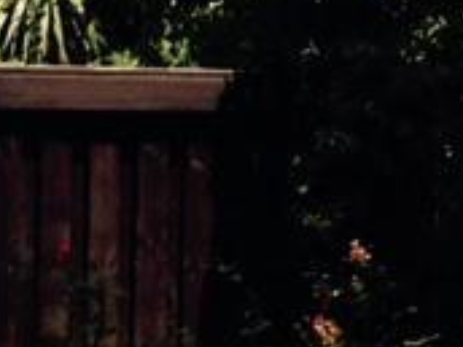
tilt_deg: +0.0
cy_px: -19
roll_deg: -1.7
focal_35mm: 245
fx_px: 3277
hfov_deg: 7.2
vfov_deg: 6.0
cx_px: -896
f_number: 2.4
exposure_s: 1/695
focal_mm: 4.12
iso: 50
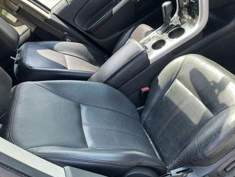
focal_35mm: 33
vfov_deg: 43.0
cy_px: 78
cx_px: 130
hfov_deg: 55.2
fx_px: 224
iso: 25
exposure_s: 1/122
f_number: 1.8
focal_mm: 3
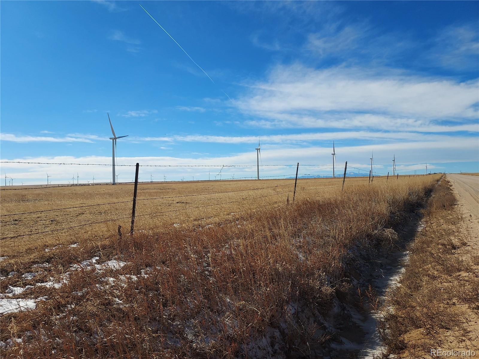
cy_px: 180
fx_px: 332
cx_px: 240
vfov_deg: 56.8
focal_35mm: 24
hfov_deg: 71.6
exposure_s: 1/1739
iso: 40
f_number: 1.8
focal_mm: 4.6
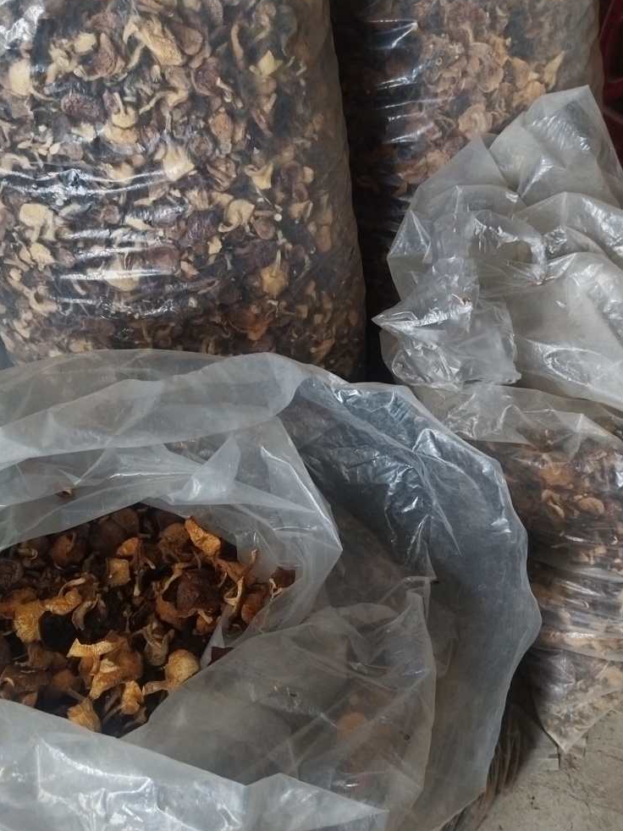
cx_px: 337
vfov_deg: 69.4
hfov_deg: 54.8
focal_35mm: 25
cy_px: 426
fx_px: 600
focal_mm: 5.52
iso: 6519
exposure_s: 1/100
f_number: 1.9
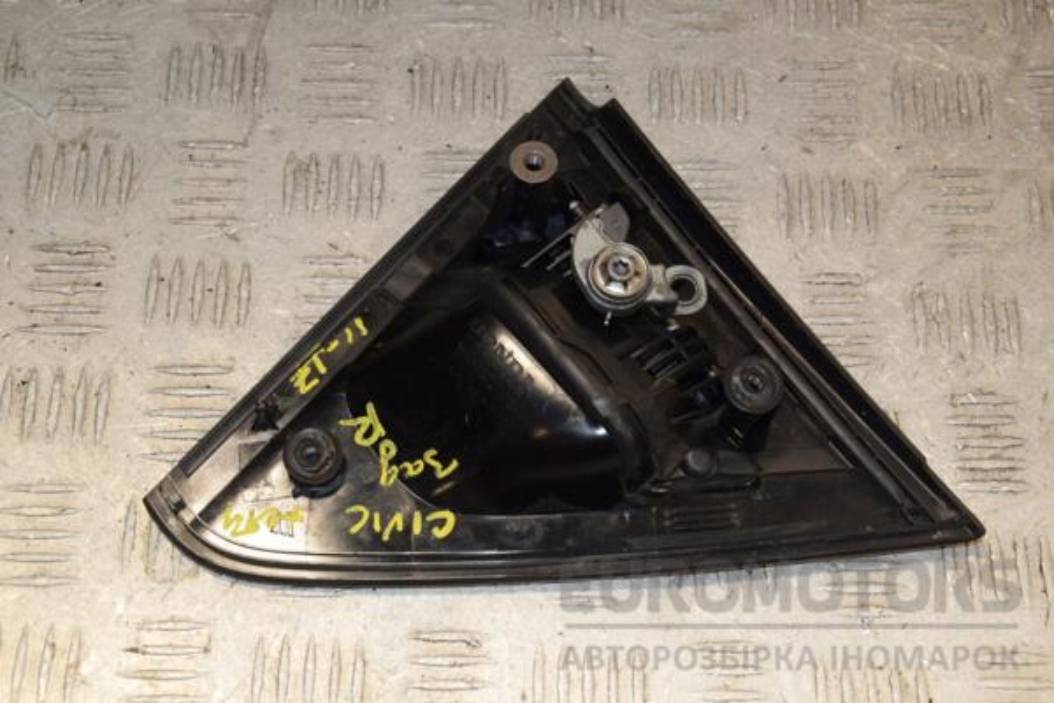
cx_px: 527
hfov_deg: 33.4
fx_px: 1757
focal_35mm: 60
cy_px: 352
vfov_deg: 22.6
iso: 800
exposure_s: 1/200
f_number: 9
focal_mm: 40
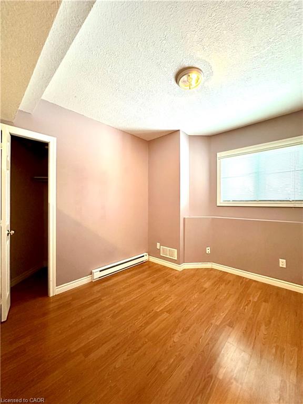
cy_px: 202
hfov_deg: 85.7
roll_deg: -0.6
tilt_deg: +0.6
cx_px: 152
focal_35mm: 14
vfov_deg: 102.1
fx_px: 163
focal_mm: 2.22
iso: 1000
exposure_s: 1/60
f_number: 2.2
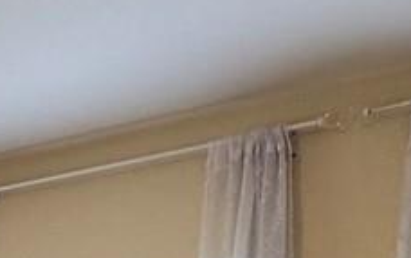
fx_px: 1166
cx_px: -81
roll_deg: -0.8
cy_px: 640
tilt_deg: -5.8
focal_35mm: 104
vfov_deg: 10.6
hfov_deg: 18.9
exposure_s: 1/120
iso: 250
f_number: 2.2
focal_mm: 2.22
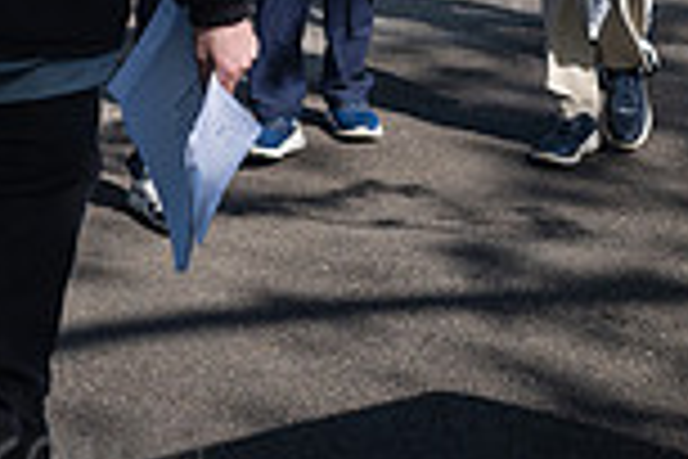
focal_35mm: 133
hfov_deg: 15.0
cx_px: -99
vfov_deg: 9.9
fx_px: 2542
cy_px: -290
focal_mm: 35
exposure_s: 1/400
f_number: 6.3
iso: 200
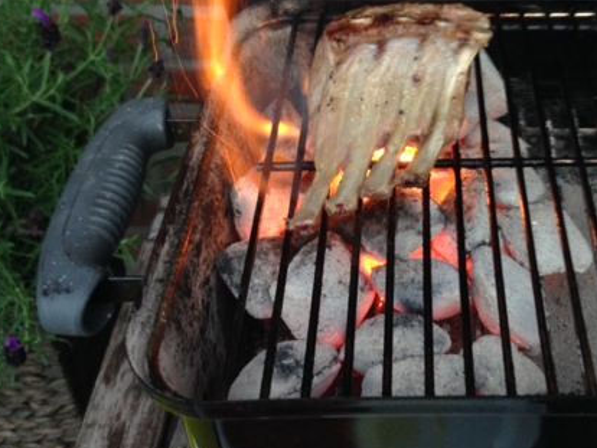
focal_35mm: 51
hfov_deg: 36.9
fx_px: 880
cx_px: 418
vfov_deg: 28.2
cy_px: 112
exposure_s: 1/20
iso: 125
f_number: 2.4
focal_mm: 4.12
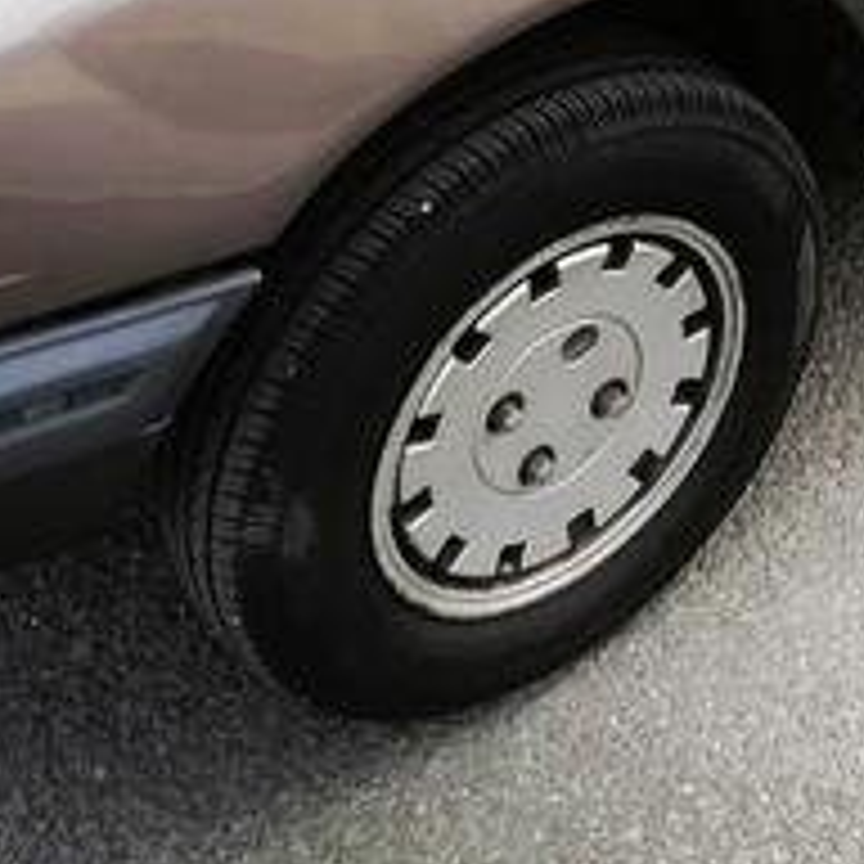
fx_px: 2287
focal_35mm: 81
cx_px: 850
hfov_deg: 20.7
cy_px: -142
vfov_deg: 20.2
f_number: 1.8
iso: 100
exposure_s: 1/100
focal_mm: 5.3
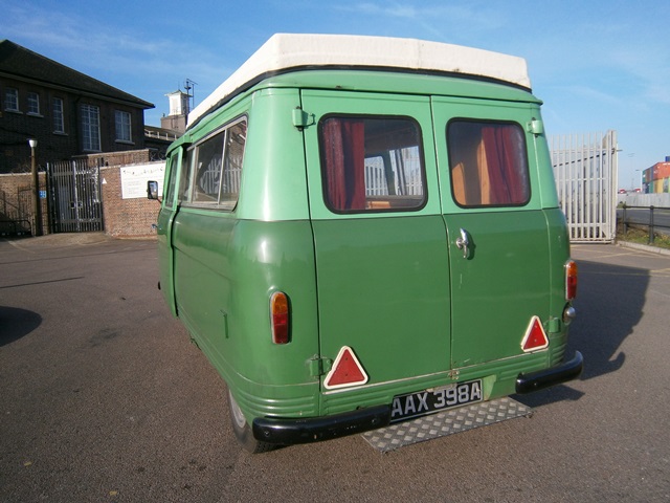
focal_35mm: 26
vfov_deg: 53.1
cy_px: 252
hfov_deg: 67.3
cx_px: 335
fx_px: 503
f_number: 2.8
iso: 80
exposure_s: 1/1250
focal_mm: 4.7
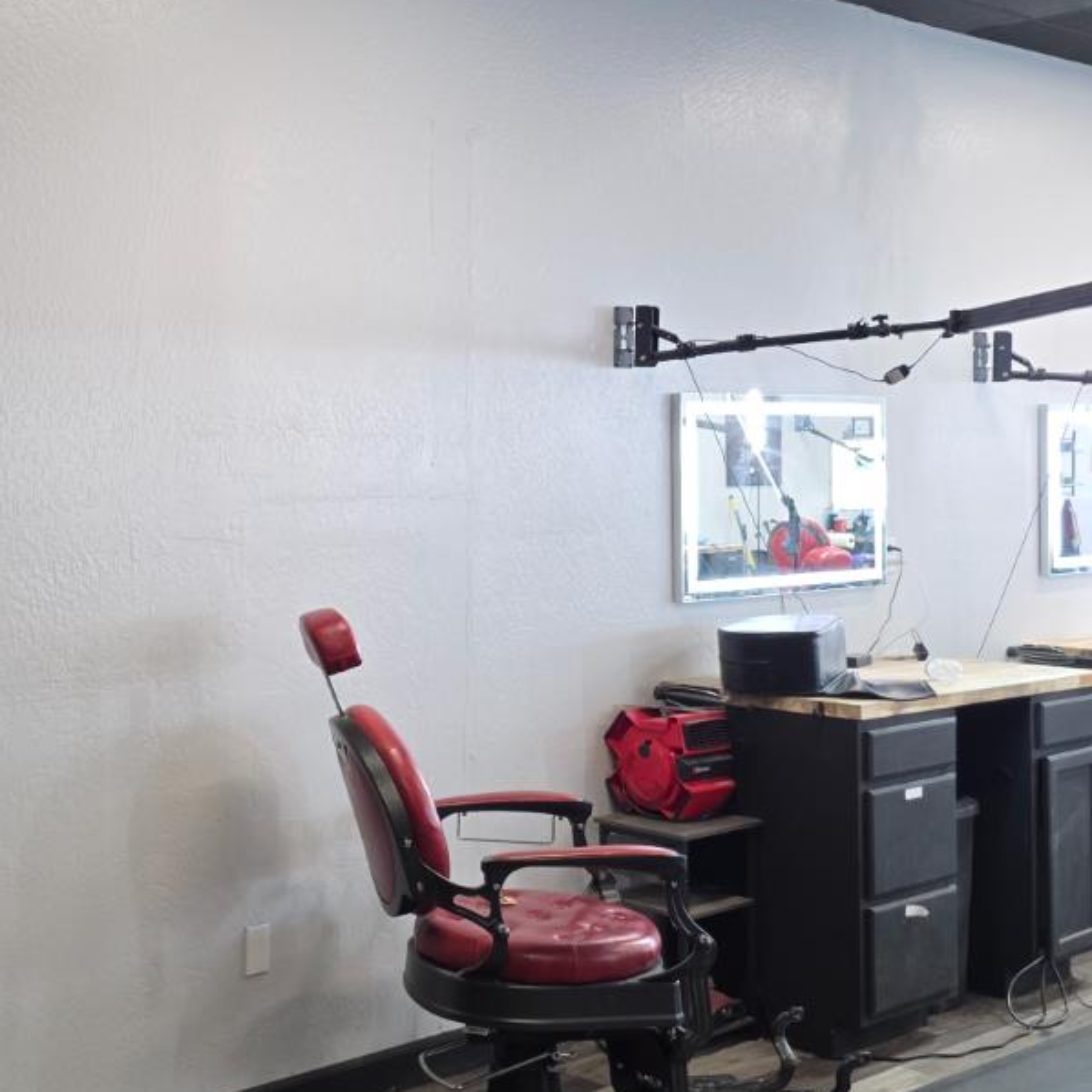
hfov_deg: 32.5
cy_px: 505
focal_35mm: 51
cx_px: 214
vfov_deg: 33.4
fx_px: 1820
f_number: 1.7
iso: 200
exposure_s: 1/120
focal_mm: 6.25
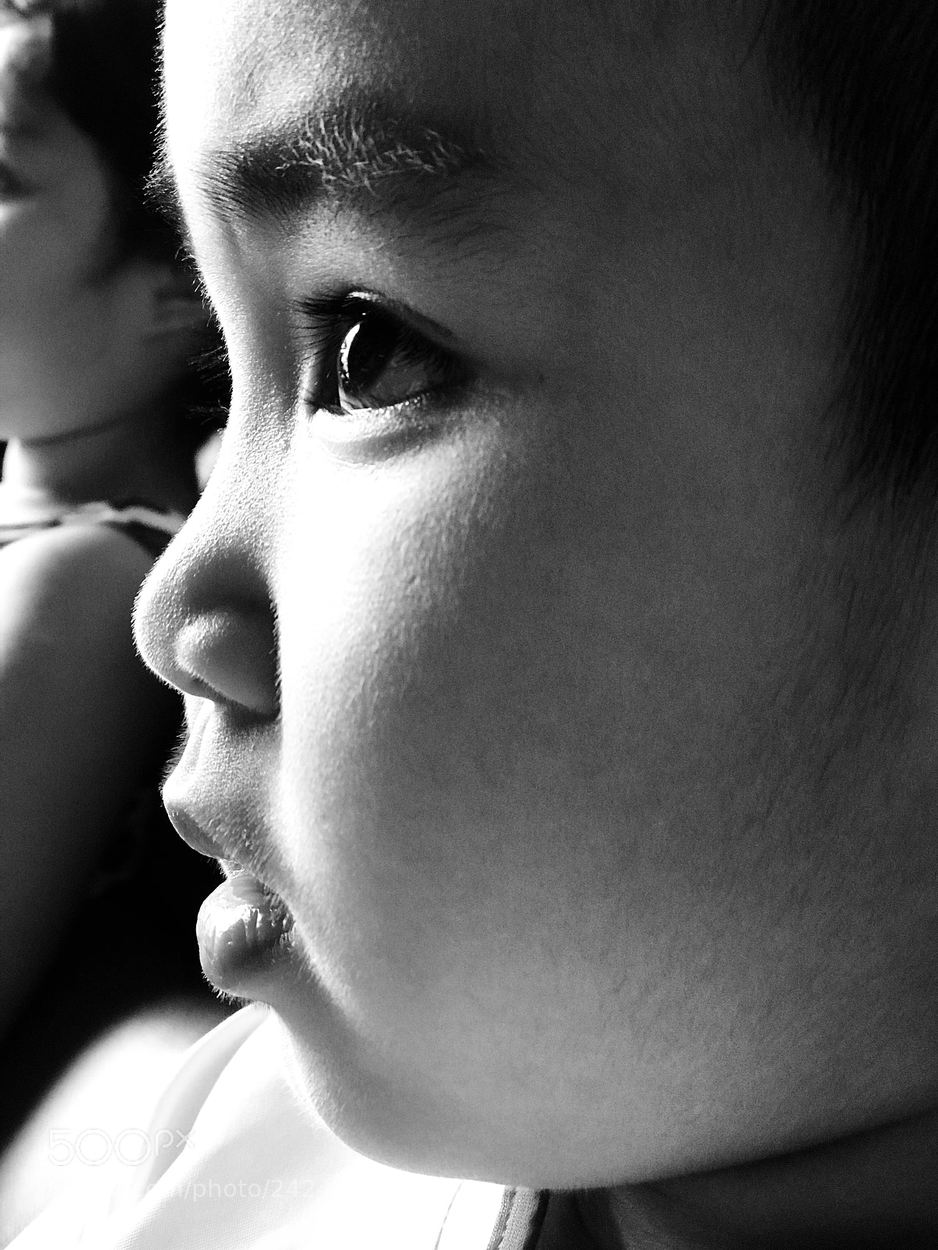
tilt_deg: -1.4
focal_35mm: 57
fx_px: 2059
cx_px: 469
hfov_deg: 25.7
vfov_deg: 33.8
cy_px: 625
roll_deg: -12.3
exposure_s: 1/94
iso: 250
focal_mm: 6.6
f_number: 2.8
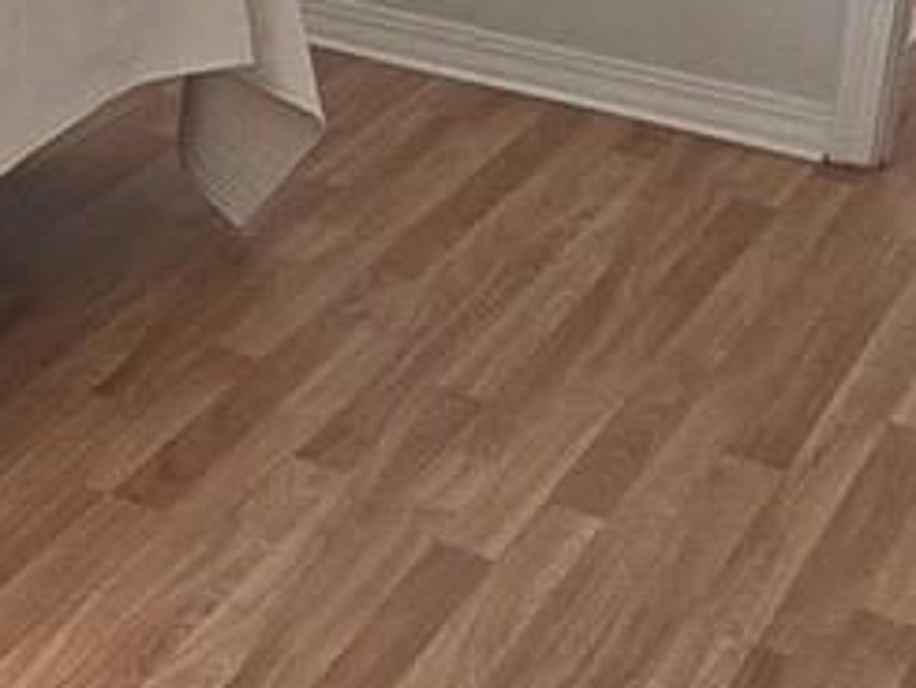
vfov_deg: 16.5
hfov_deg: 18.5
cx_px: -692
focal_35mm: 85
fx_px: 2250
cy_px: -183
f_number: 2.2
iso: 80
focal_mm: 2.2
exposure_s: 1/60
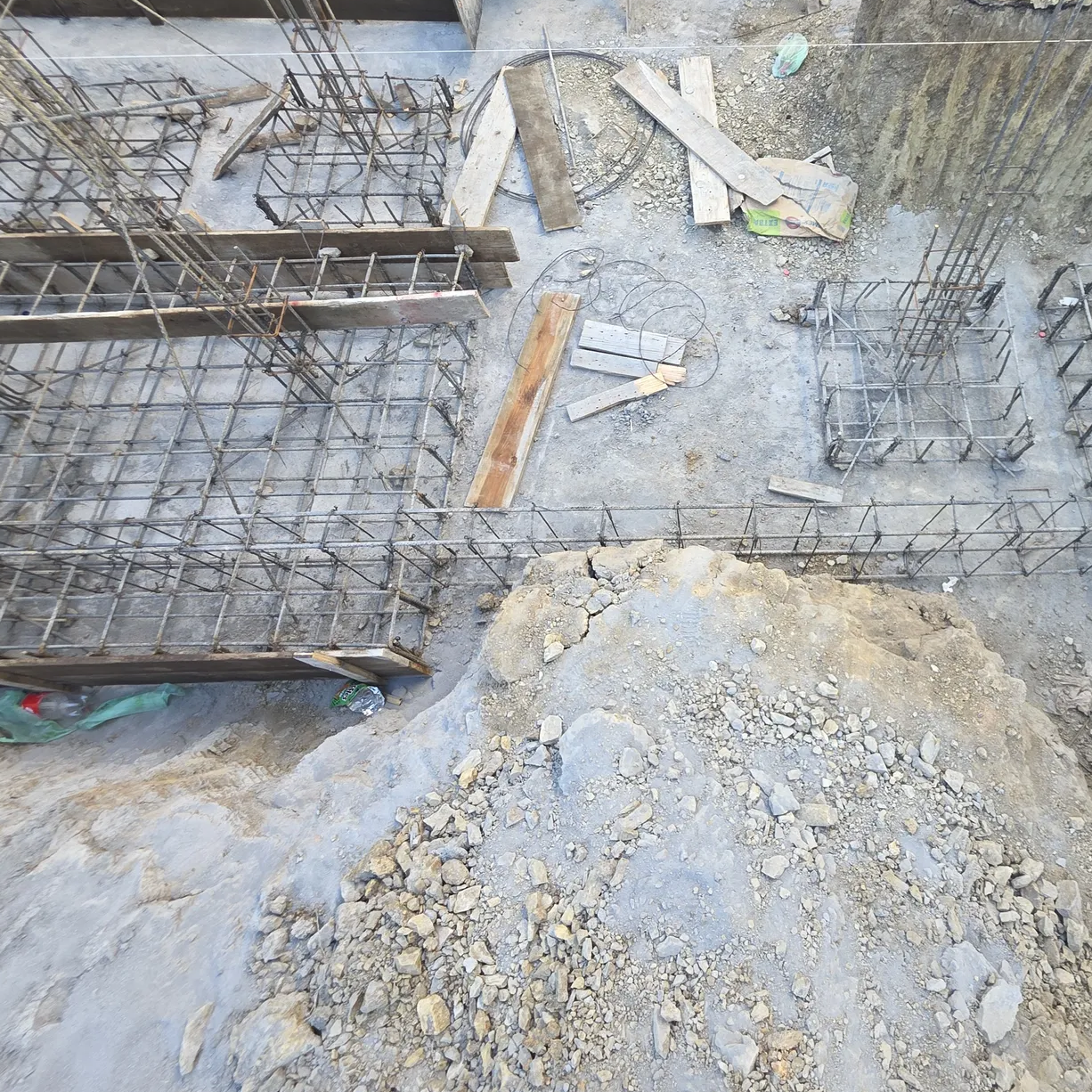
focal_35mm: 18
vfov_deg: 80.4
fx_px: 642
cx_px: 720
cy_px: 485
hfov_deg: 78.3
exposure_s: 1/120
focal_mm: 2.2
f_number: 1.9
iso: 80
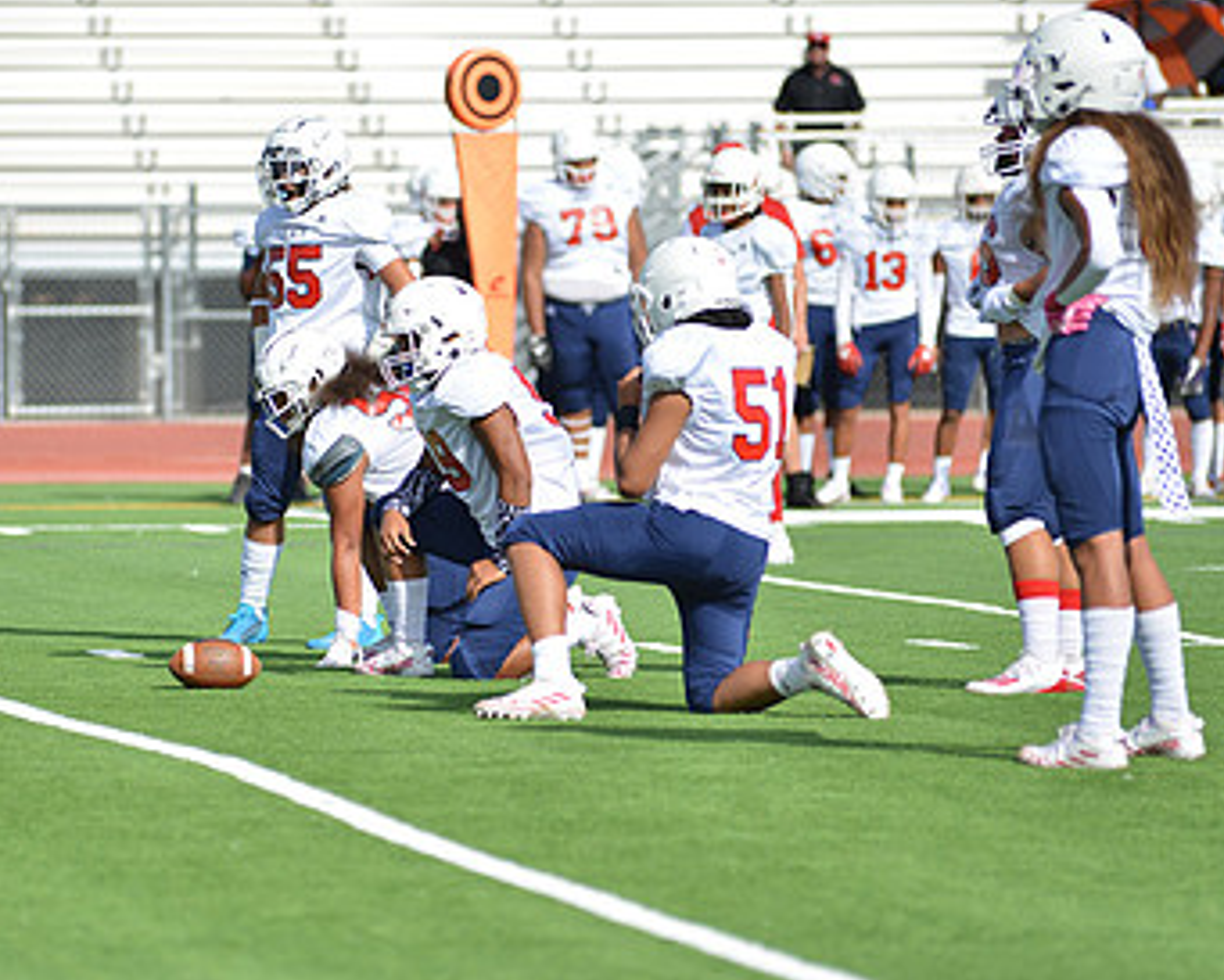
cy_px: 529
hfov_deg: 6.1
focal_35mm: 319
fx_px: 11559
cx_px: 427
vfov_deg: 4.9
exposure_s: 1/1600
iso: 100
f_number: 2.8
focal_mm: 200
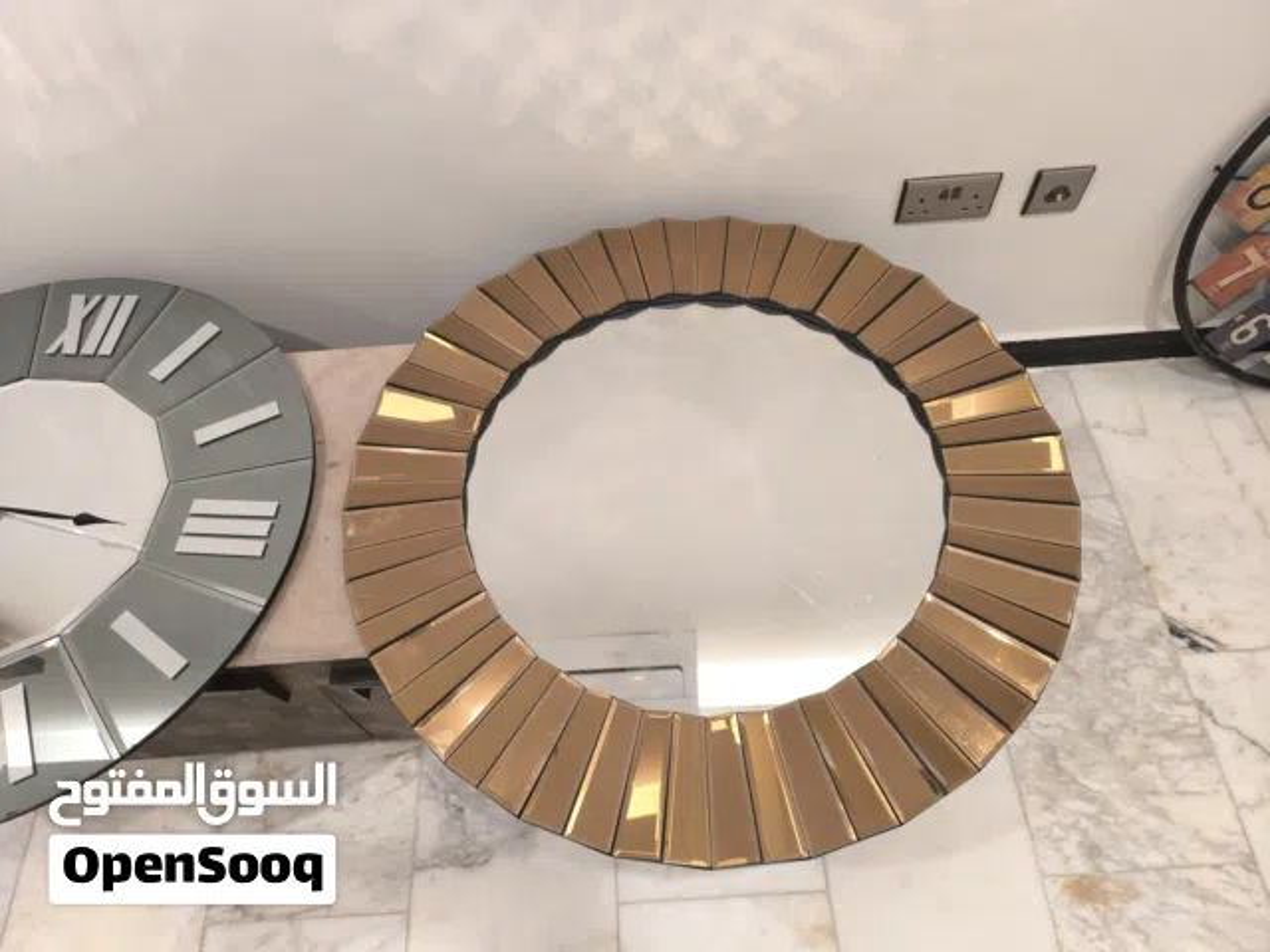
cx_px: 635
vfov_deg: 58.9
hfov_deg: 73.9
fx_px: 844
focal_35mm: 23
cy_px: 476
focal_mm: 6.14
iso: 400
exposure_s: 1/50
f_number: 1.65
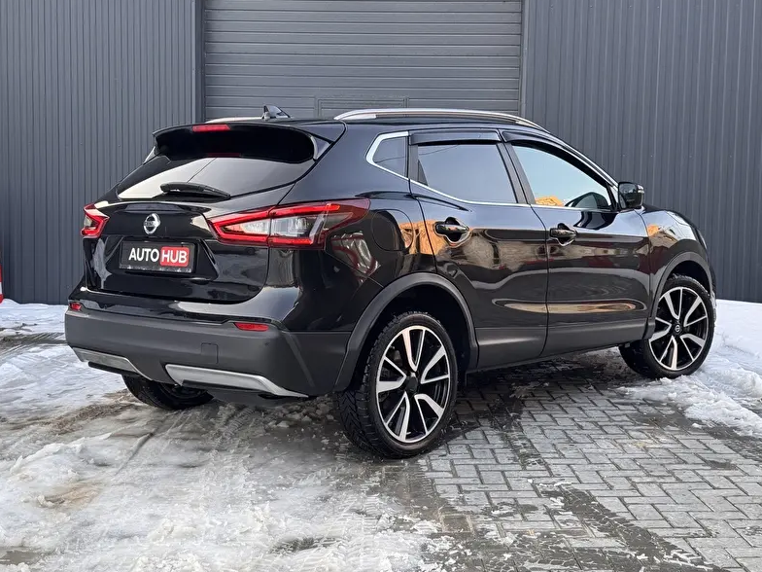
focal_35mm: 49
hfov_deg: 38.9
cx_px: 387
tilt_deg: -4.8
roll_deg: -0.7
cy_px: 281
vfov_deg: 29.7
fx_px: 1079
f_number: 1.78
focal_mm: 6.76
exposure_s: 1/121
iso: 80
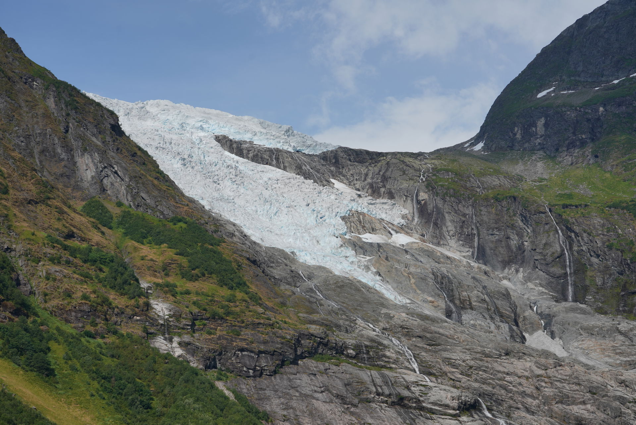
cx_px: 318
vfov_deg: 20.6
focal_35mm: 66
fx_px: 1166
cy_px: 212
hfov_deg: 30.5
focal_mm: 66
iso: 50
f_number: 8
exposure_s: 1/400
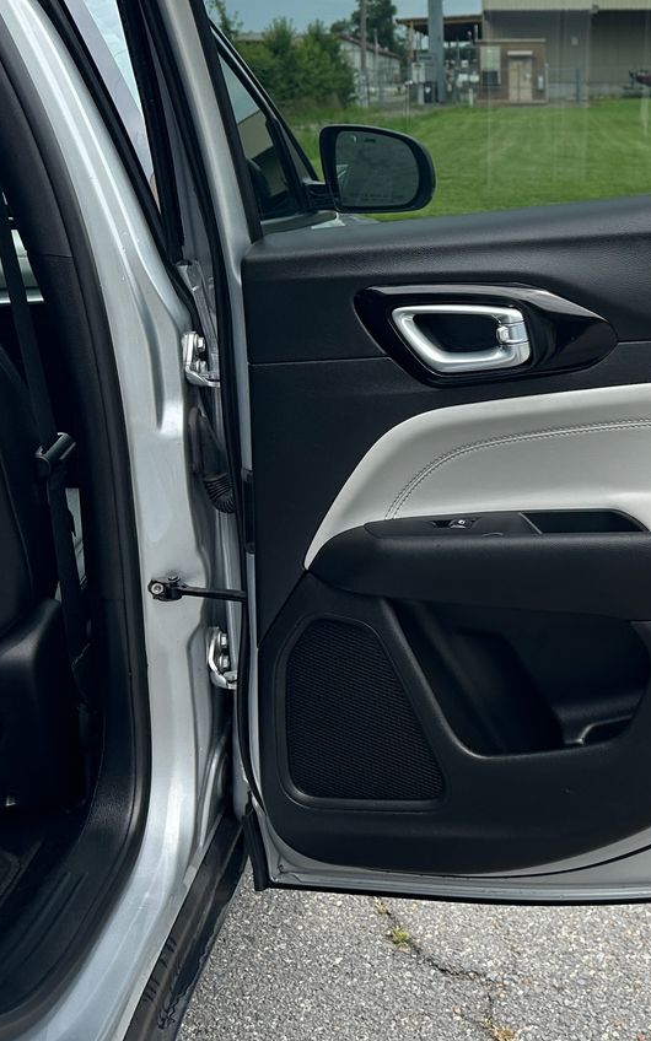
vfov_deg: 41.3
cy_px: 354
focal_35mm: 48
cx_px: 570
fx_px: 1363
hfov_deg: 26.1
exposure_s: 1/1751
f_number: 1.78
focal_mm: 6.86
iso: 80
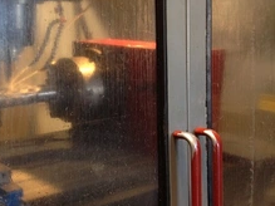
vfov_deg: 22.9
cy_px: 118
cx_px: 54
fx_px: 508
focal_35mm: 64
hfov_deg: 29.6
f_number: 2.4
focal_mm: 4.28
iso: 80
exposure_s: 1/20
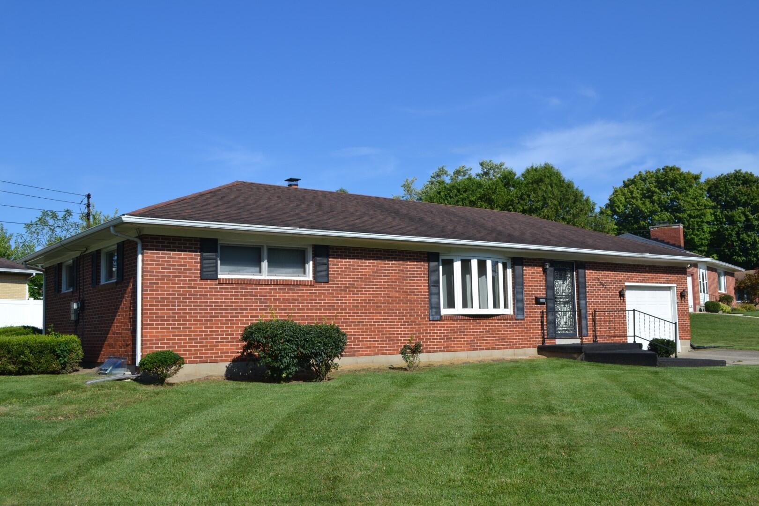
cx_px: 380
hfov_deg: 57.2
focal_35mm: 33
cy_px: 253
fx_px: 696
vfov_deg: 40.0
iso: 100
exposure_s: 1/320
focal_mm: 22
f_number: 9
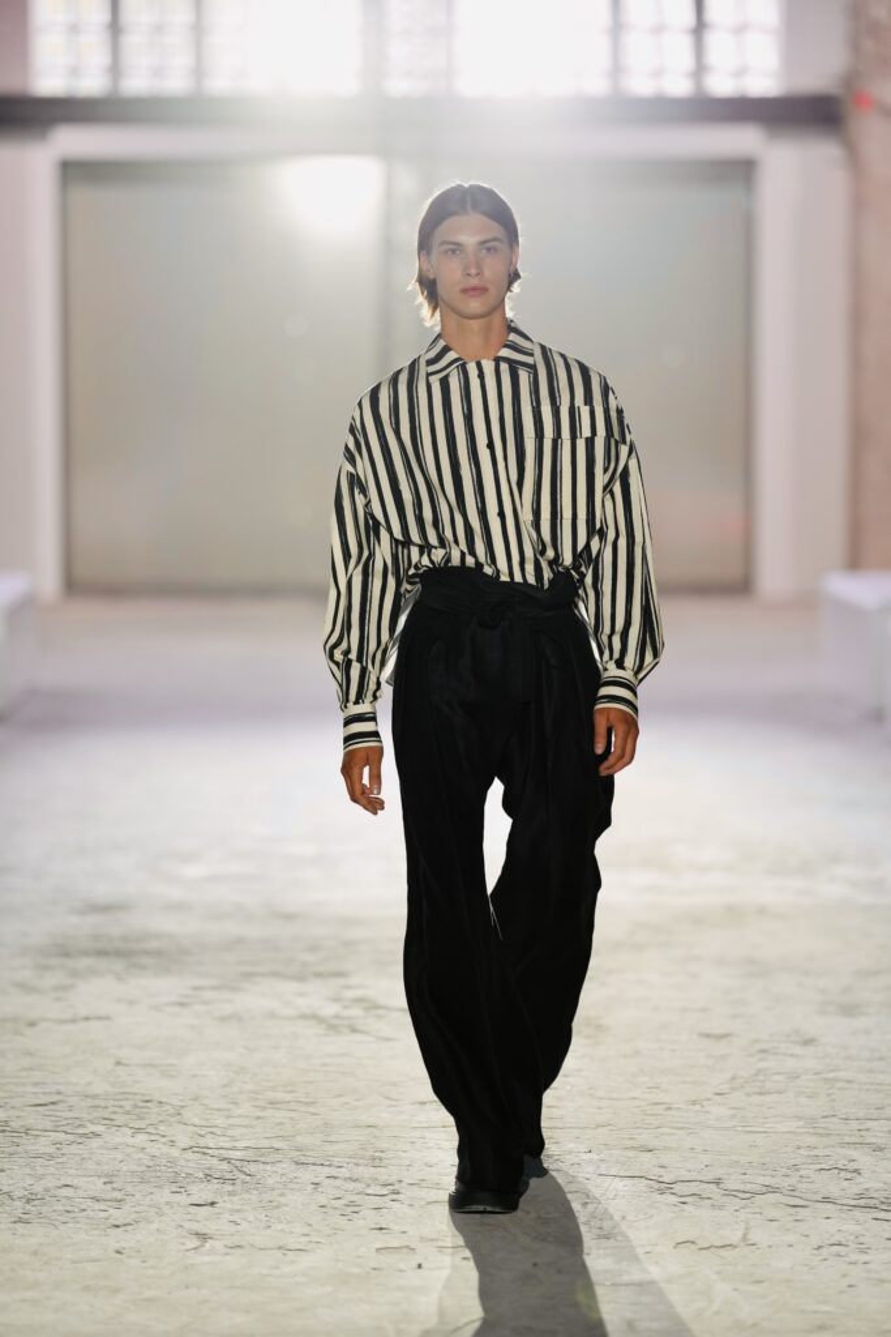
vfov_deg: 15.2
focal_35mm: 135
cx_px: 446
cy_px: 668
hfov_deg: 10.2
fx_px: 5010
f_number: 2
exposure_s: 1/800
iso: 640
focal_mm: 135
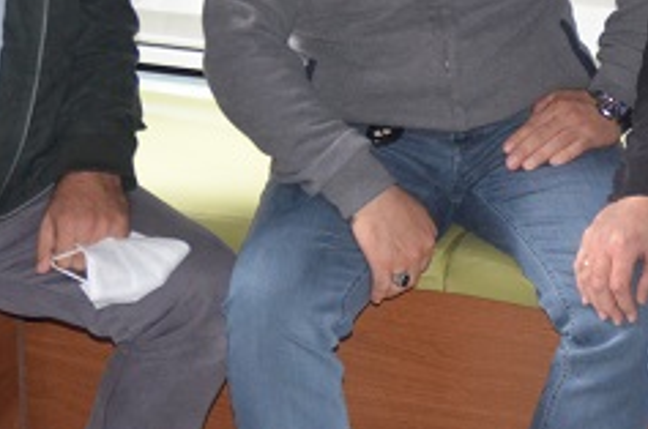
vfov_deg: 12.6
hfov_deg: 19.3
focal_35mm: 106
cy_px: -82
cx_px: 351
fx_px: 1904
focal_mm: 28
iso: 1800
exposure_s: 1/60
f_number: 4
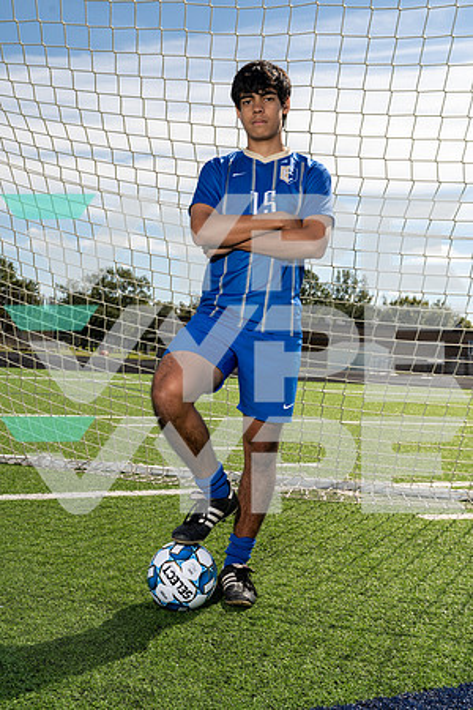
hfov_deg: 32.6
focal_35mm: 41
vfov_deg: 47.4
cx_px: 236
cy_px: 355
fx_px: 808
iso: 100
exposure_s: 1/250
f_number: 8
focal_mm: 41
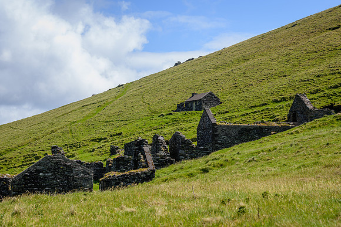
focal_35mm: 74
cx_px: 170
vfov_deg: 18.4
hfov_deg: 27.2
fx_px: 704
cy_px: 114
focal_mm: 70
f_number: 8
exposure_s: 1/320
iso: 200
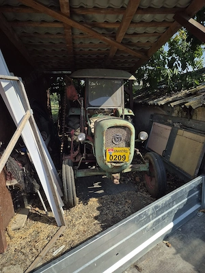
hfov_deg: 58.9
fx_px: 182
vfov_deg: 73.9
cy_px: 136
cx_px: 102
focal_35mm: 23
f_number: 1.8
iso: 25
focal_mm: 5.4
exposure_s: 1/1111
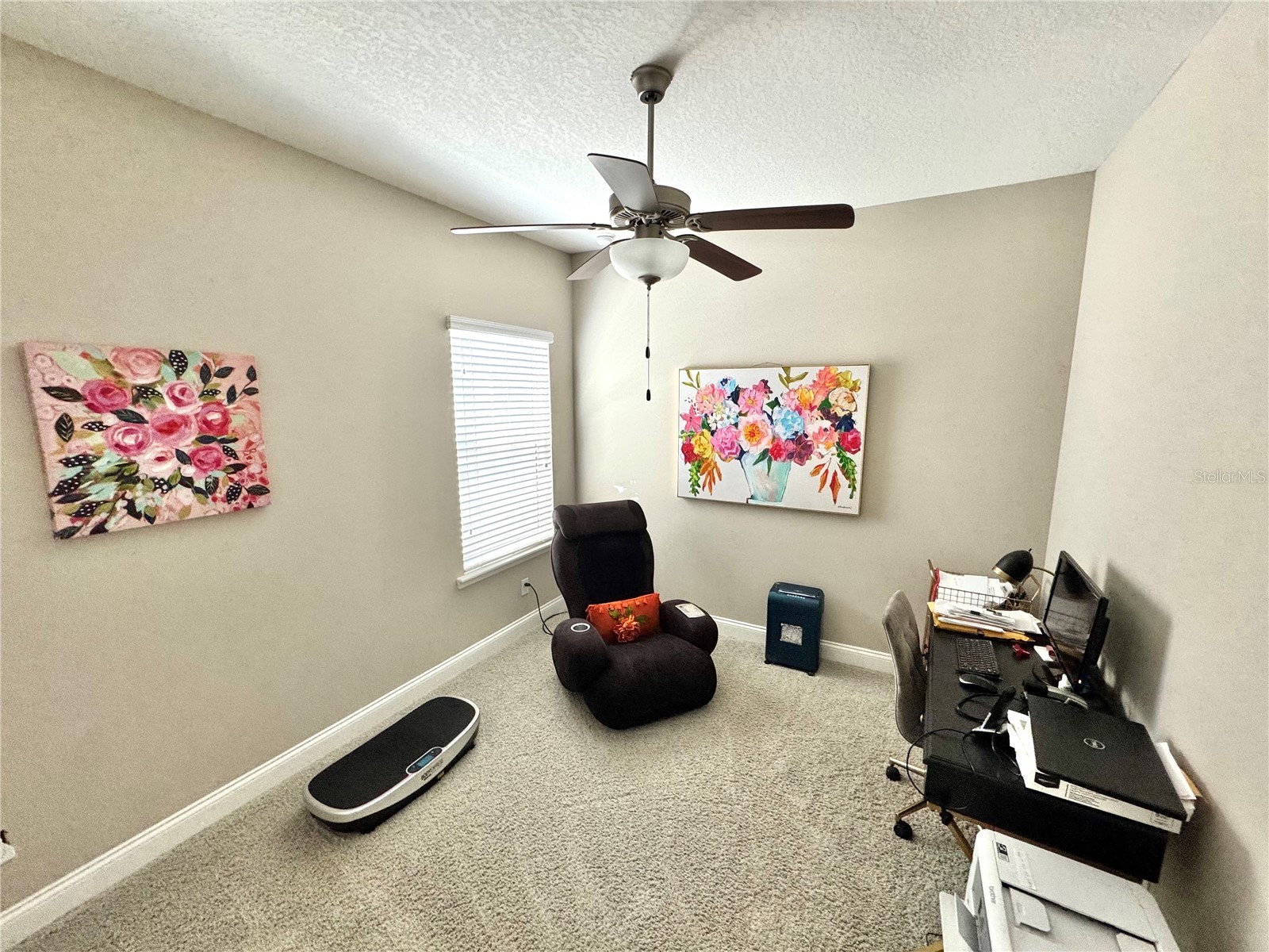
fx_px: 513
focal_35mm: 14
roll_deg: +0.3
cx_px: 634
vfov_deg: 85.7
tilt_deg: -9.0
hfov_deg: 102.1
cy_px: 476
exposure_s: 1/120
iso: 200
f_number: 2.2
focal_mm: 2.22
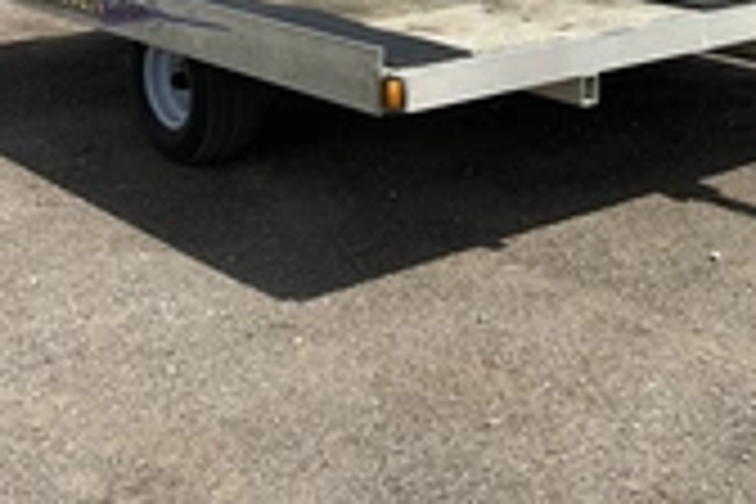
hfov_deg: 27.5
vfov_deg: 18.5
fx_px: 1512
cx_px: 608
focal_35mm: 72
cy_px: 27
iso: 25
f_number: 1.8
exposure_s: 1/2667
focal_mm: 3
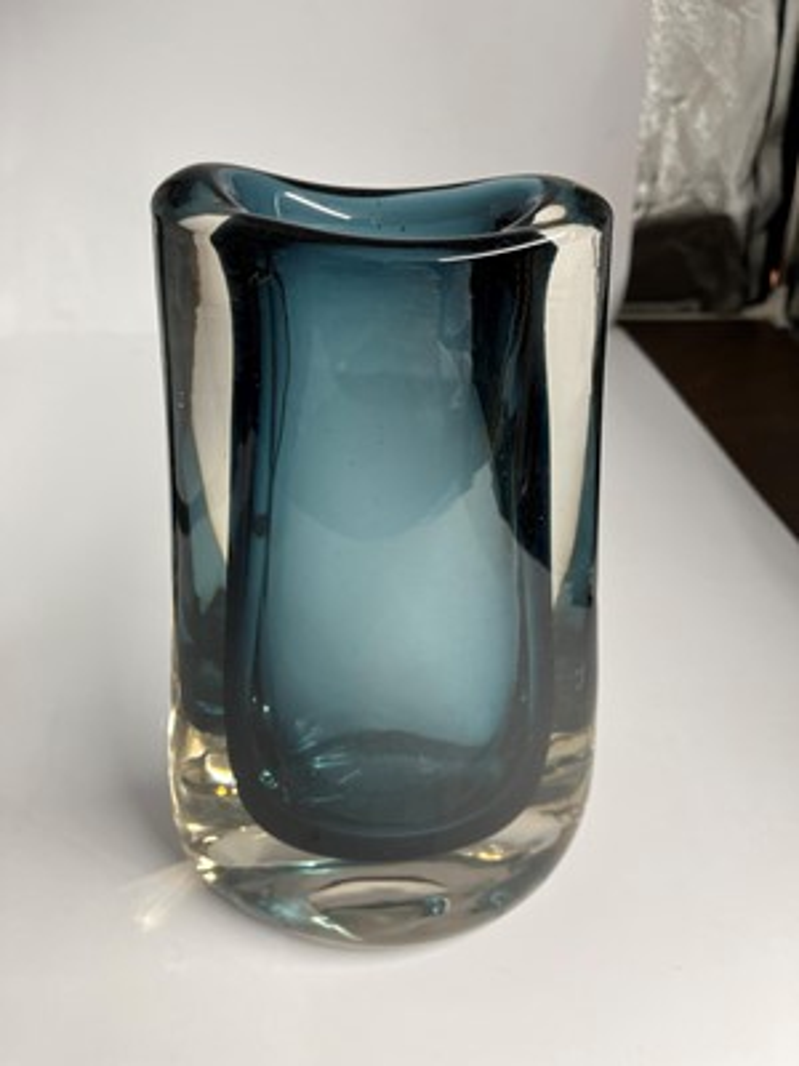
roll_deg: -0.9
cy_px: 533
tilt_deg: -36.9
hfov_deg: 53.1
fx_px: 800
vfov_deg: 67.3
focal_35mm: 26
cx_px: 400
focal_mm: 5.1
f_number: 1.6
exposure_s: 1/100
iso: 100
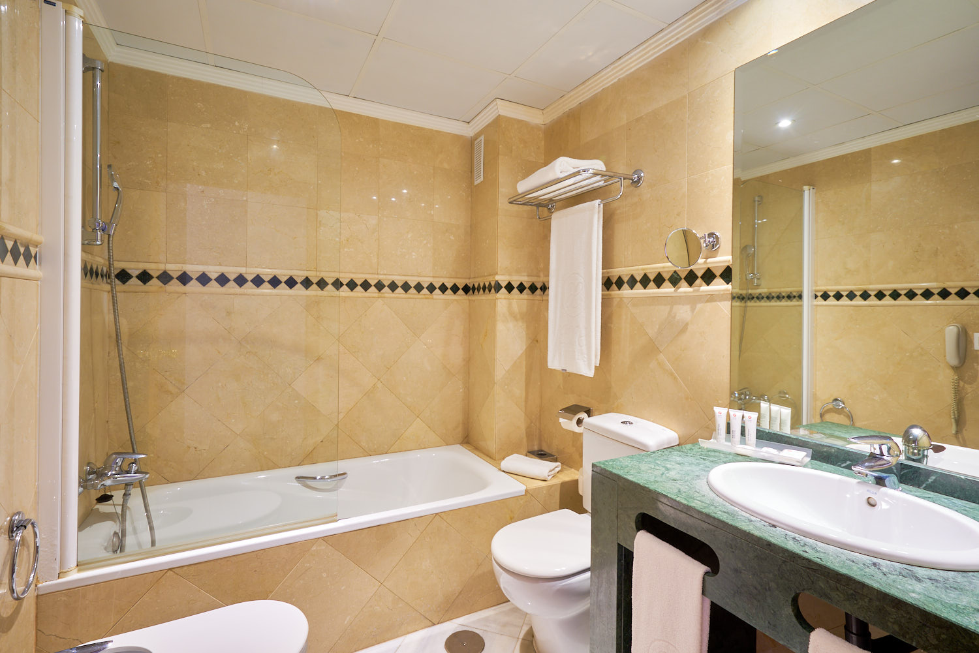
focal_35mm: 16
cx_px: 490
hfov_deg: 96.7
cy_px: 326
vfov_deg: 73.8
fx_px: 435
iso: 100
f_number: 11
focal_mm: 16
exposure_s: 8
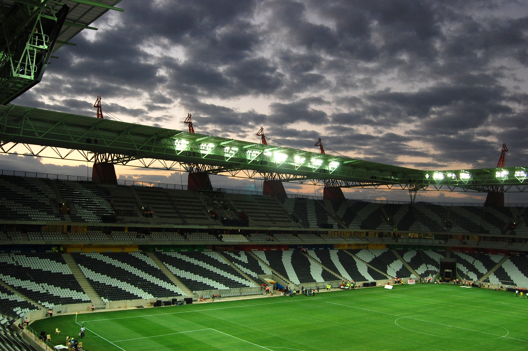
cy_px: 176
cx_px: 264
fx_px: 484
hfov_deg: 57.3
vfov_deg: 39.9
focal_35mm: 33
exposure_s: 1/125
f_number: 5.6
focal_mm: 22
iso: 360
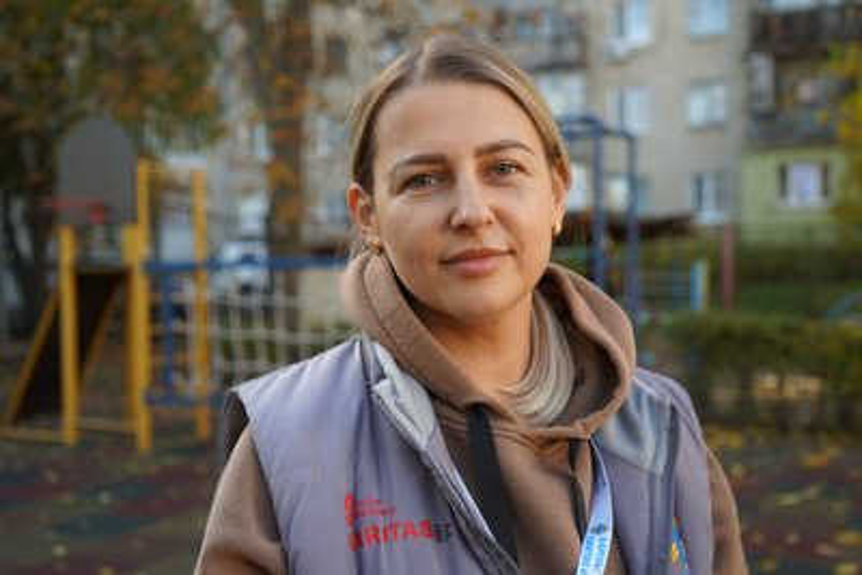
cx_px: 431
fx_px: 982
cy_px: 288
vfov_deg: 32.7
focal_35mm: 41
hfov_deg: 47.4
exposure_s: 1/160
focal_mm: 41
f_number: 4
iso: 100
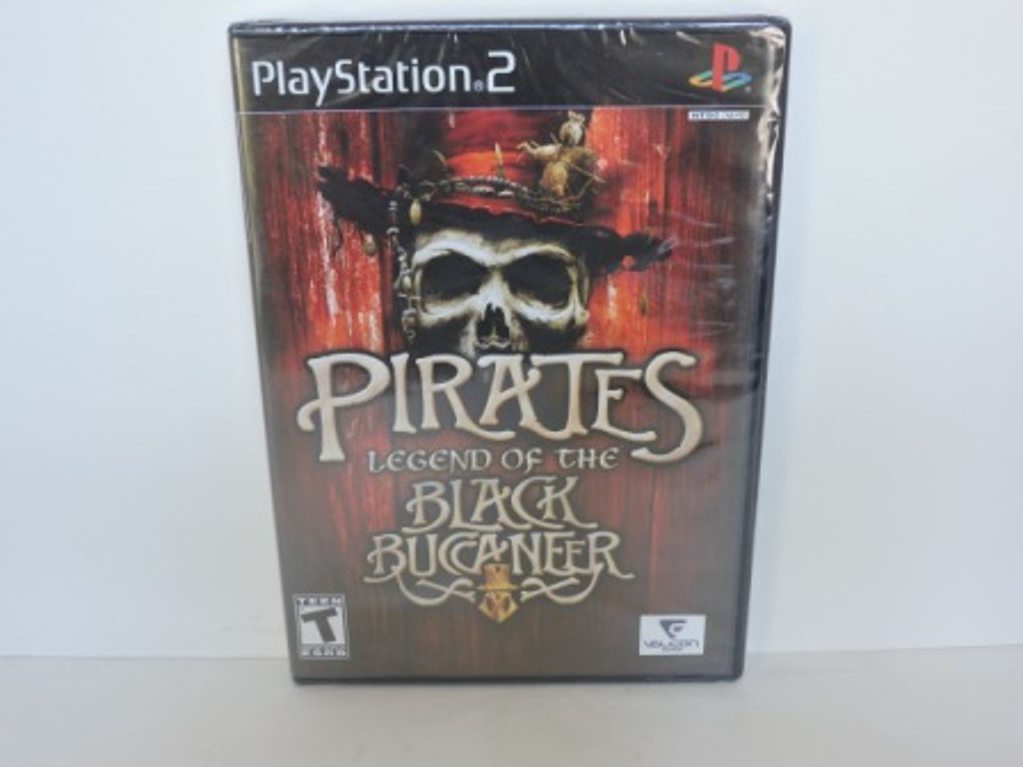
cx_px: 512
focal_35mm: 40
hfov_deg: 46.8
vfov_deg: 36.0
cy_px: 384
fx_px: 1182
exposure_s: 1/50
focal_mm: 7.1
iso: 180
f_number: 3.3
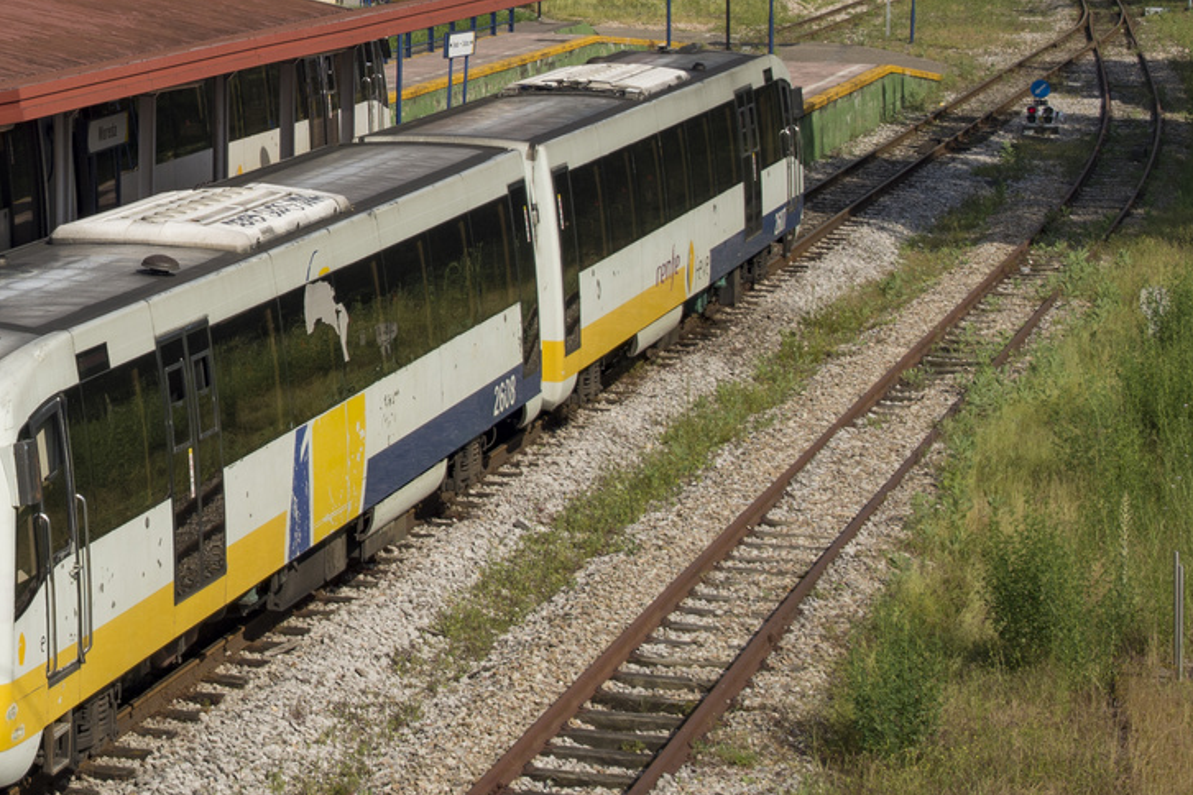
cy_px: -51
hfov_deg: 16.6
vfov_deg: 11.4
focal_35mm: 119
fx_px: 3943
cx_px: -173
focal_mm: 30
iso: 100
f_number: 7.1
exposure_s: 1/500
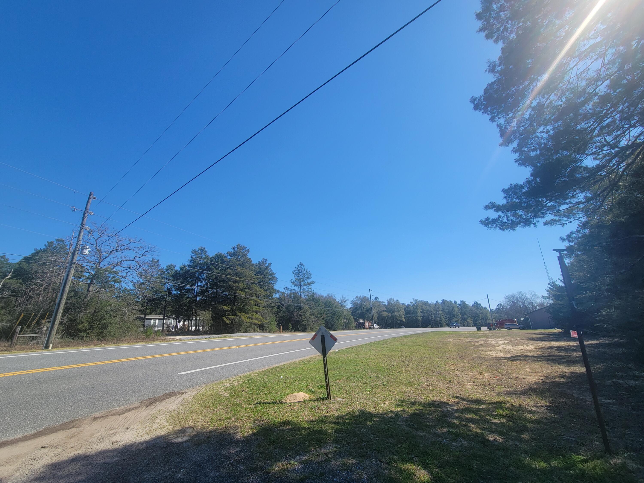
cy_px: 242
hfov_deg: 106.2
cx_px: 322
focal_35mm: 13
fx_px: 242
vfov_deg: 89.9
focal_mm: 2.2
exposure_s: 1/1542
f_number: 2.2
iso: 50
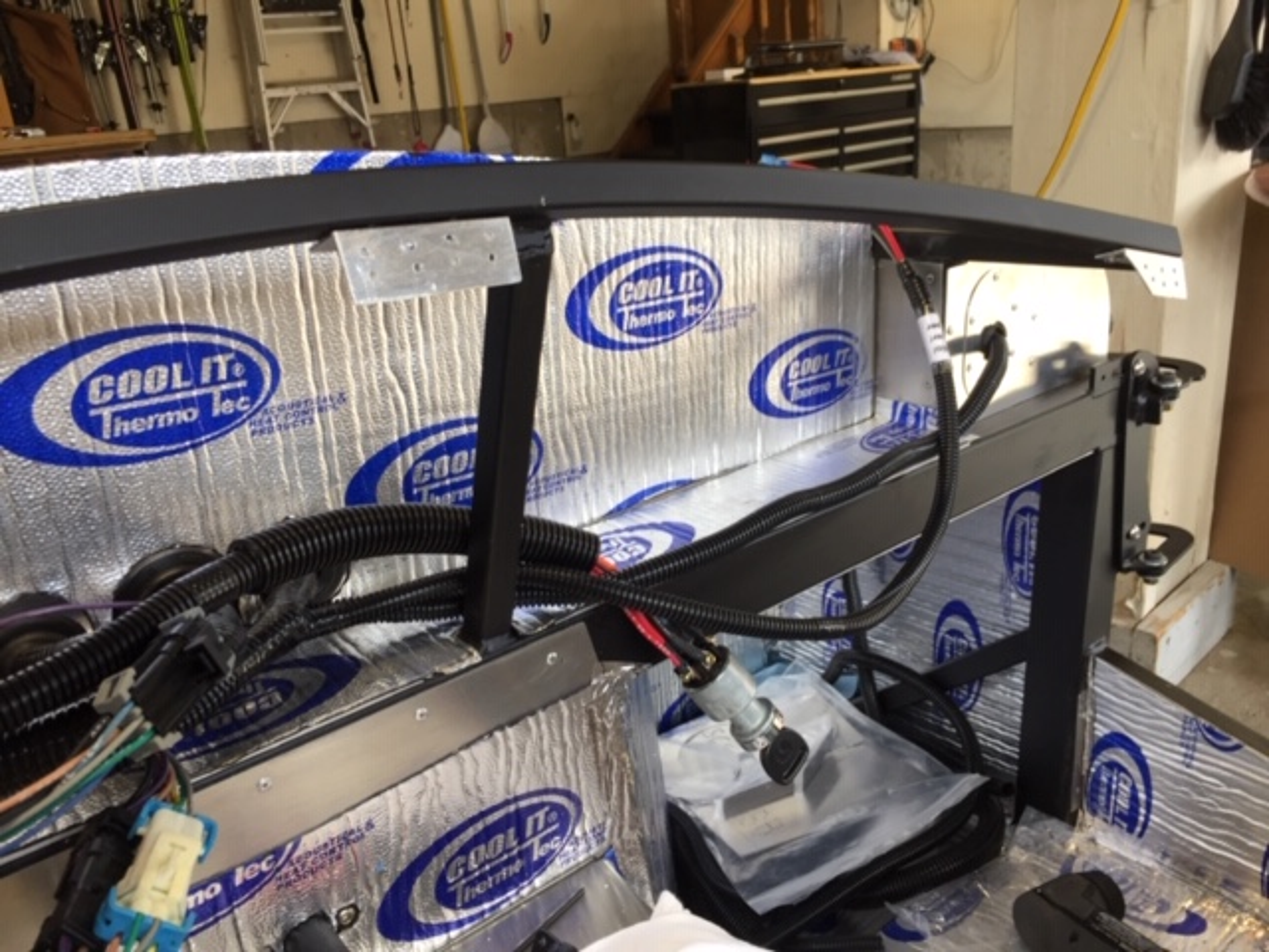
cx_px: 634
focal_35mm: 29
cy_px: 476
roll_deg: +5.0
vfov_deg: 48.2
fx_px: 1063
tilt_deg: -19.6
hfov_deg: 61.7
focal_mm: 4.15
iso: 32
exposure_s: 1/60
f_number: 2.2
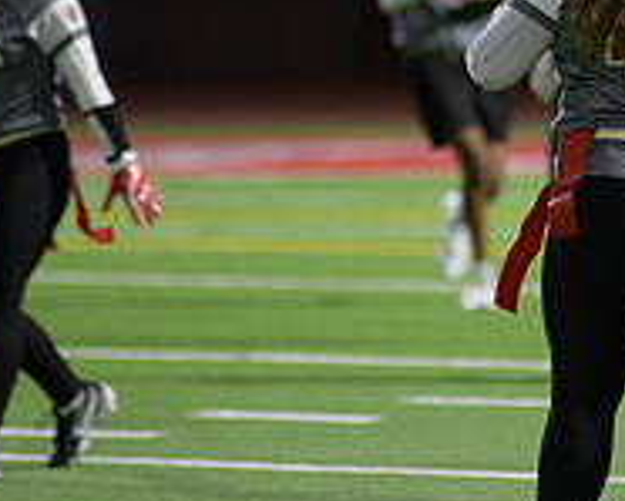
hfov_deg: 3.3
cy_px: 72
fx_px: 10827
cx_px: 601
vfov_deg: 2.6
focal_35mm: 585
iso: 1100
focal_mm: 200
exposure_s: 1/200
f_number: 2.8
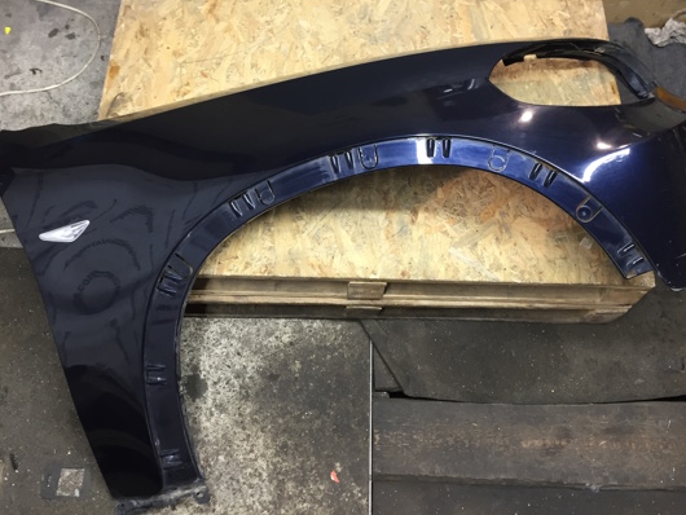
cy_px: 208
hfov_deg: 52.6
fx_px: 694
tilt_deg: -61.0
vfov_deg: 40.6
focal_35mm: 35
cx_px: 362
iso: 100
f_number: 2.2
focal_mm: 4.15
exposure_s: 1/33
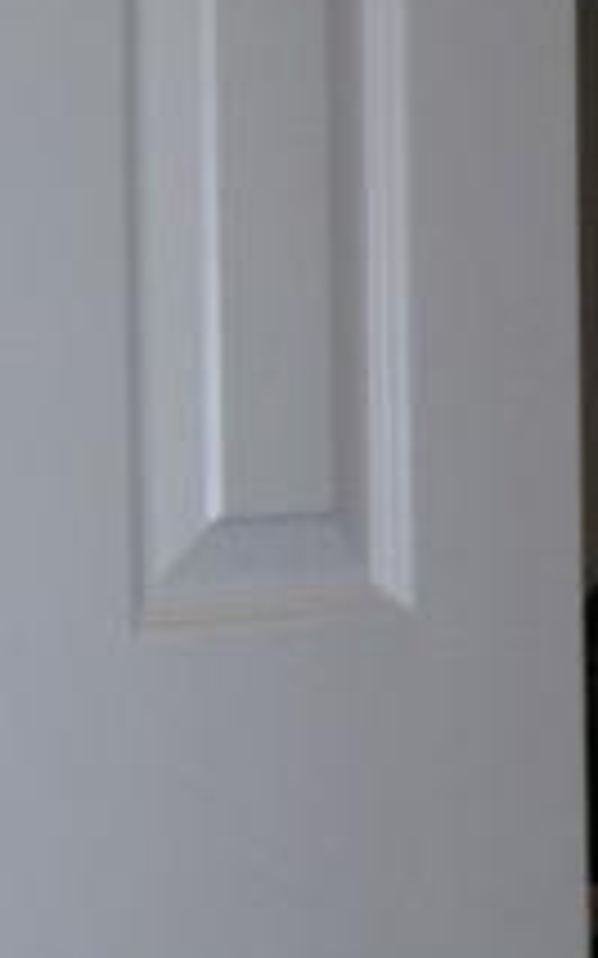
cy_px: 369
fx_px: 3157
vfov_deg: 17.2
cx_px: 863
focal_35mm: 121
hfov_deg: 10.5
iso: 160
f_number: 2.8
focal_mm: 6
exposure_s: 1/45
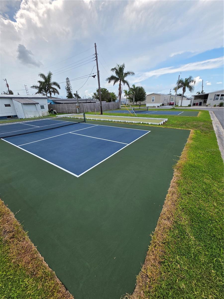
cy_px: 150
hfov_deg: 89.9
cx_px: 112
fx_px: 112
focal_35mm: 13
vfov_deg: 106.2
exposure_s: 1/1283
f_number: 1.9
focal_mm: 2.2
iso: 40
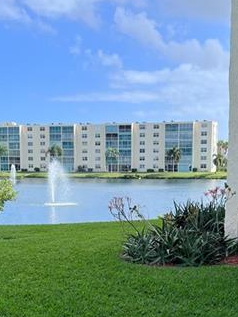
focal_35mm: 63
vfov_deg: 30.1
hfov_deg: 23.3
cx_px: 124
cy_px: 247
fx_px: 577
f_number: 1.5
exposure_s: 1/3356
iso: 50
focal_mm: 5.7
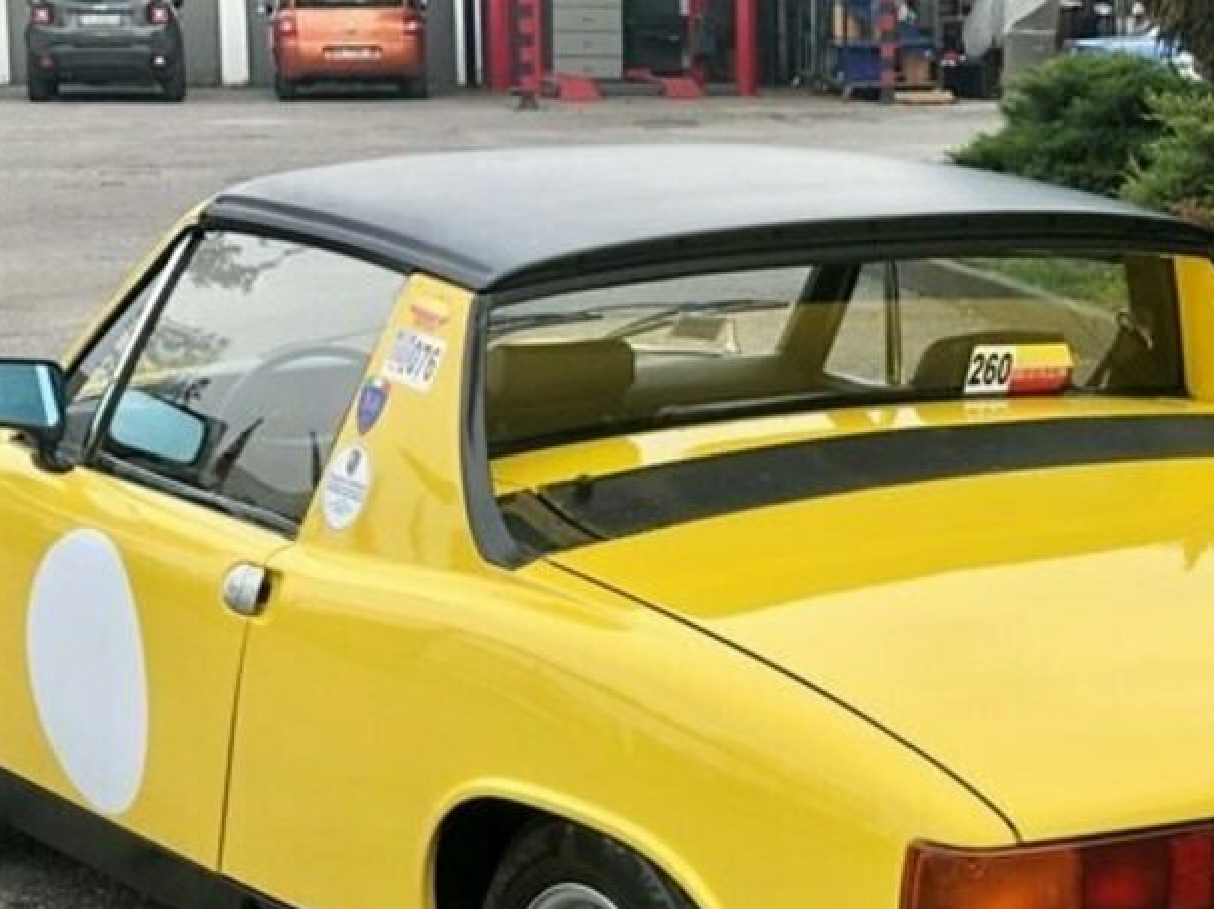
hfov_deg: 19.0
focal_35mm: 103
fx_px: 3611
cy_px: 661
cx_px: 871
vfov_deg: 14.3
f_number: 2.4
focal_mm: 6
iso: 16
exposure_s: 1/126
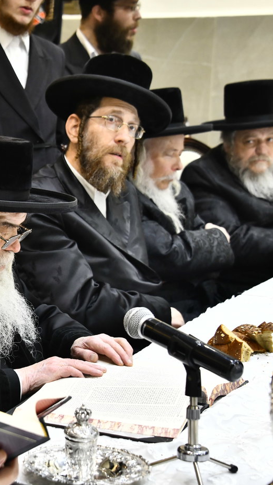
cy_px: 242
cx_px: -21
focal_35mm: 98
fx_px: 1261
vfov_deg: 21.8
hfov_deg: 12.2
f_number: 5.6
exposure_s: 1/160
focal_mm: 62
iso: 1000
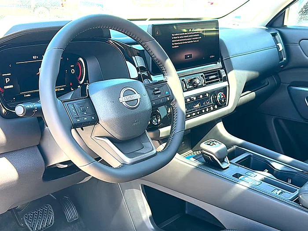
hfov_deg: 50.1
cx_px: 154
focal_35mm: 37
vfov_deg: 38.7
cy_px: 116
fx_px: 329
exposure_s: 1/195
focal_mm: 6.86
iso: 125
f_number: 1.78
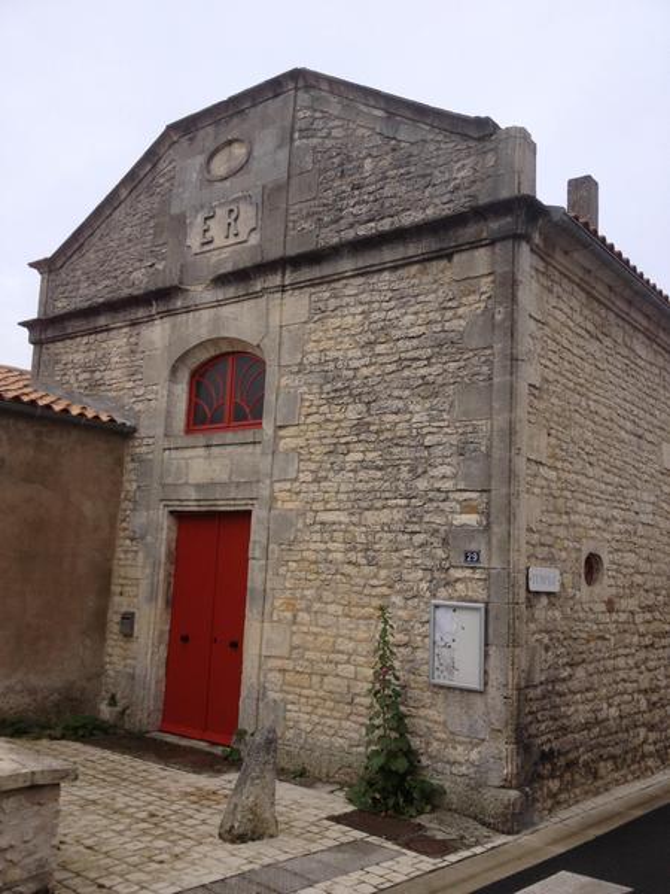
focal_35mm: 35
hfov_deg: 40.7
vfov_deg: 52.6
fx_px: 903
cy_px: 447
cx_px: 335
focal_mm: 4.28
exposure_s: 1/681
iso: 50
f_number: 2.4
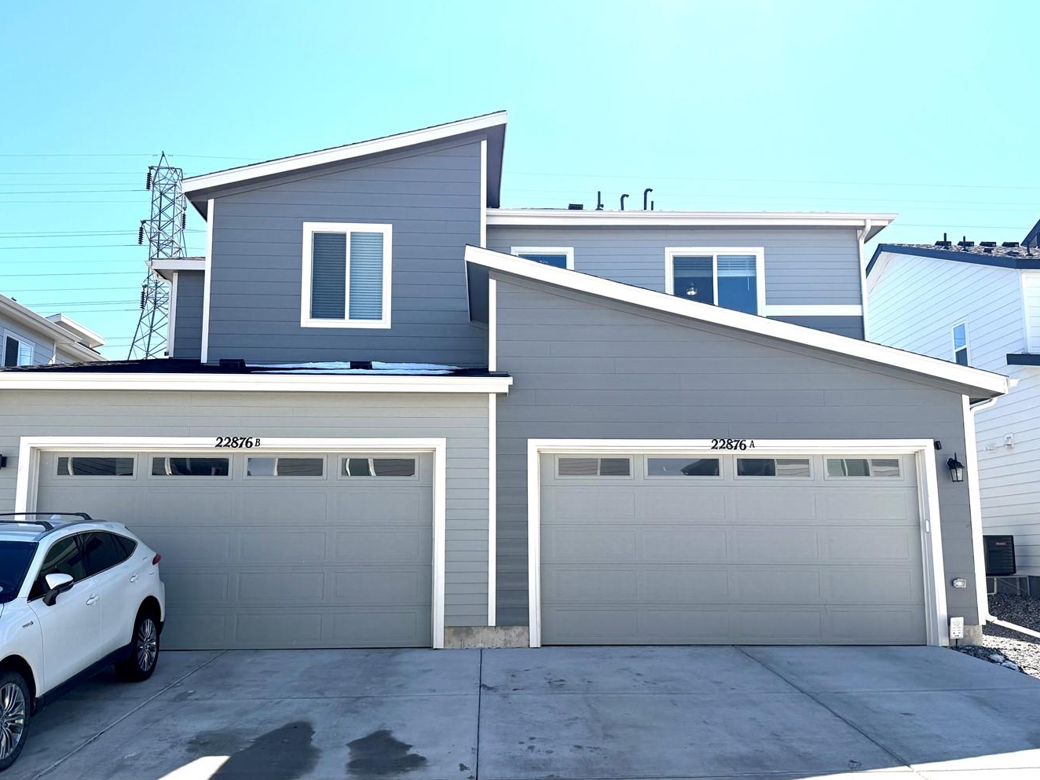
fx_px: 871
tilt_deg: +9.2
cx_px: 518
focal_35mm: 29
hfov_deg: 61.7
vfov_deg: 48.1
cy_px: 431
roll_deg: +0.6
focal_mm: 6.76
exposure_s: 1/4167
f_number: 1.78
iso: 80
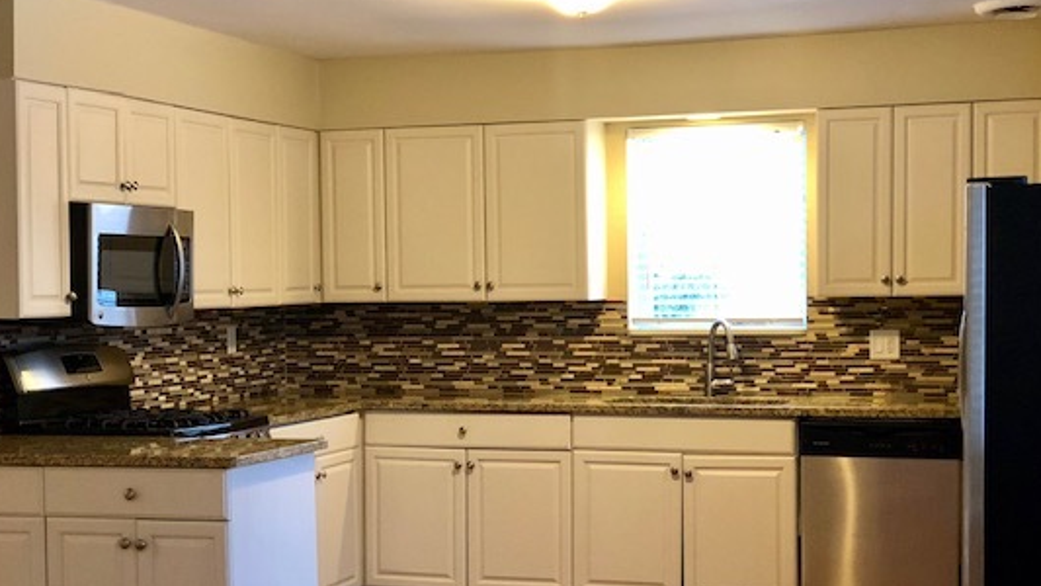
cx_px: 502
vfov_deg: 17.7
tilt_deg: -4.5
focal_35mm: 68
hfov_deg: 31.0
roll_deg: +1.7
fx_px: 1877
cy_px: 408
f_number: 2.4
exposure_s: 1/20
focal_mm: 6
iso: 160
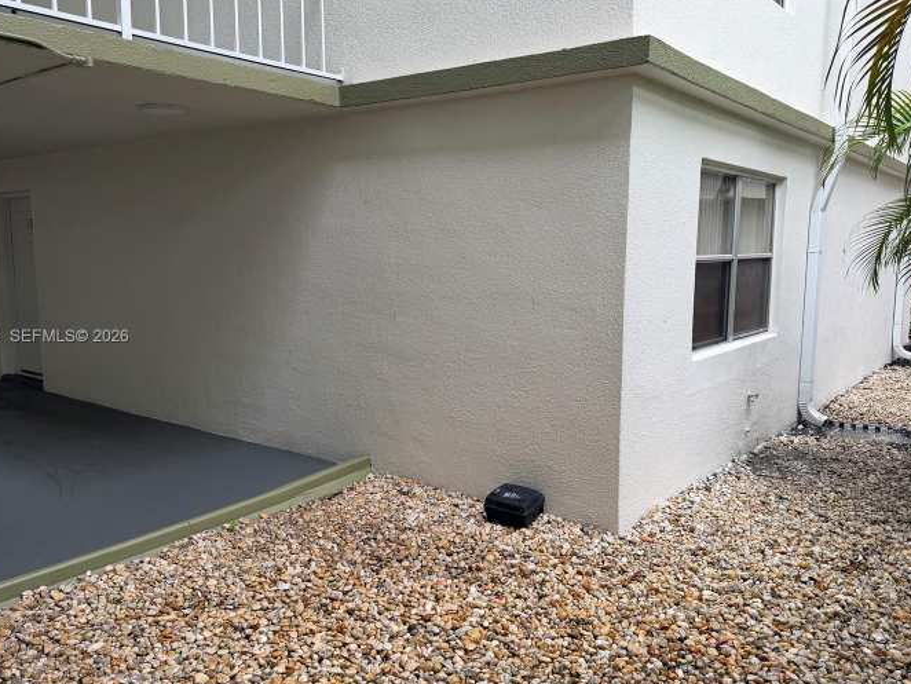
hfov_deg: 61.6
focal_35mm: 29
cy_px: 337
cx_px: 465
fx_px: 763
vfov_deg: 48.3
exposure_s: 1/219
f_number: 1.78
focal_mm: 6.76
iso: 64
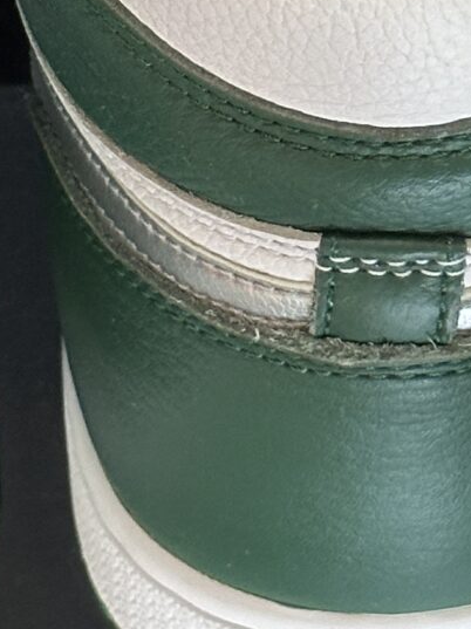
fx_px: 4159
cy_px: -64
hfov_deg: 6.5
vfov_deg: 8.6
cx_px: -9
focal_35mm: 229
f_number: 1.78
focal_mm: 6.86
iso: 250
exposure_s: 1/33
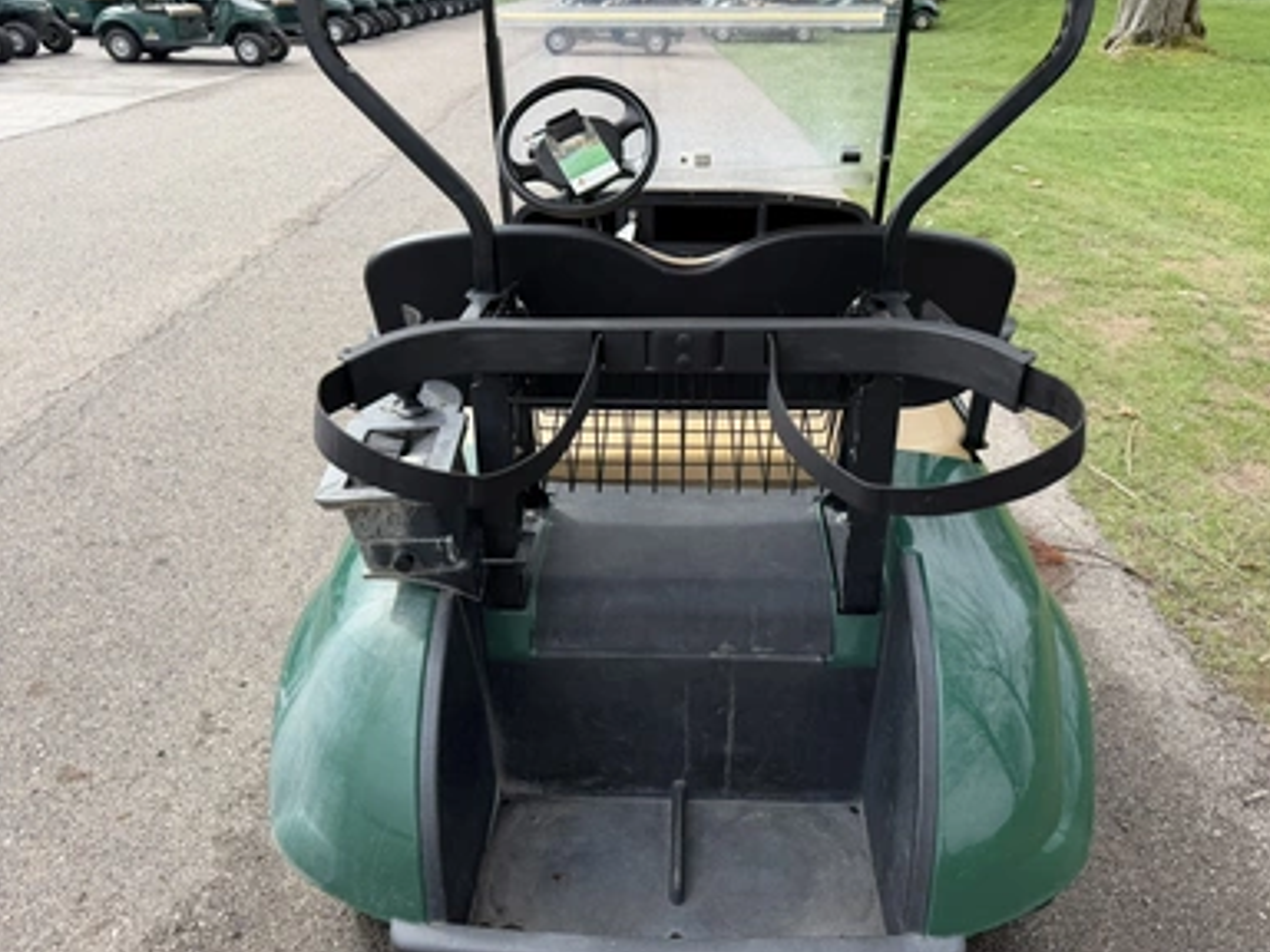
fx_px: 917
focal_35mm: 25
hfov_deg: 69.4
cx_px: 658
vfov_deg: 54.9
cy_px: 489
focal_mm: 6.76
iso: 80
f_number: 1.78
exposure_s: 1/1385
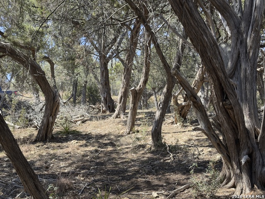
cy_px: 100
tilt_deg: +4.6
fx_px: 367
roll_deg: +0.4
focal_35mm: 48
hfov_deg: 39.7
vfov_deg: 30.3
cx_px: 132
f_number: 1.78
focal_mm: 6.76
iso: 64
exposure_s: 1/928
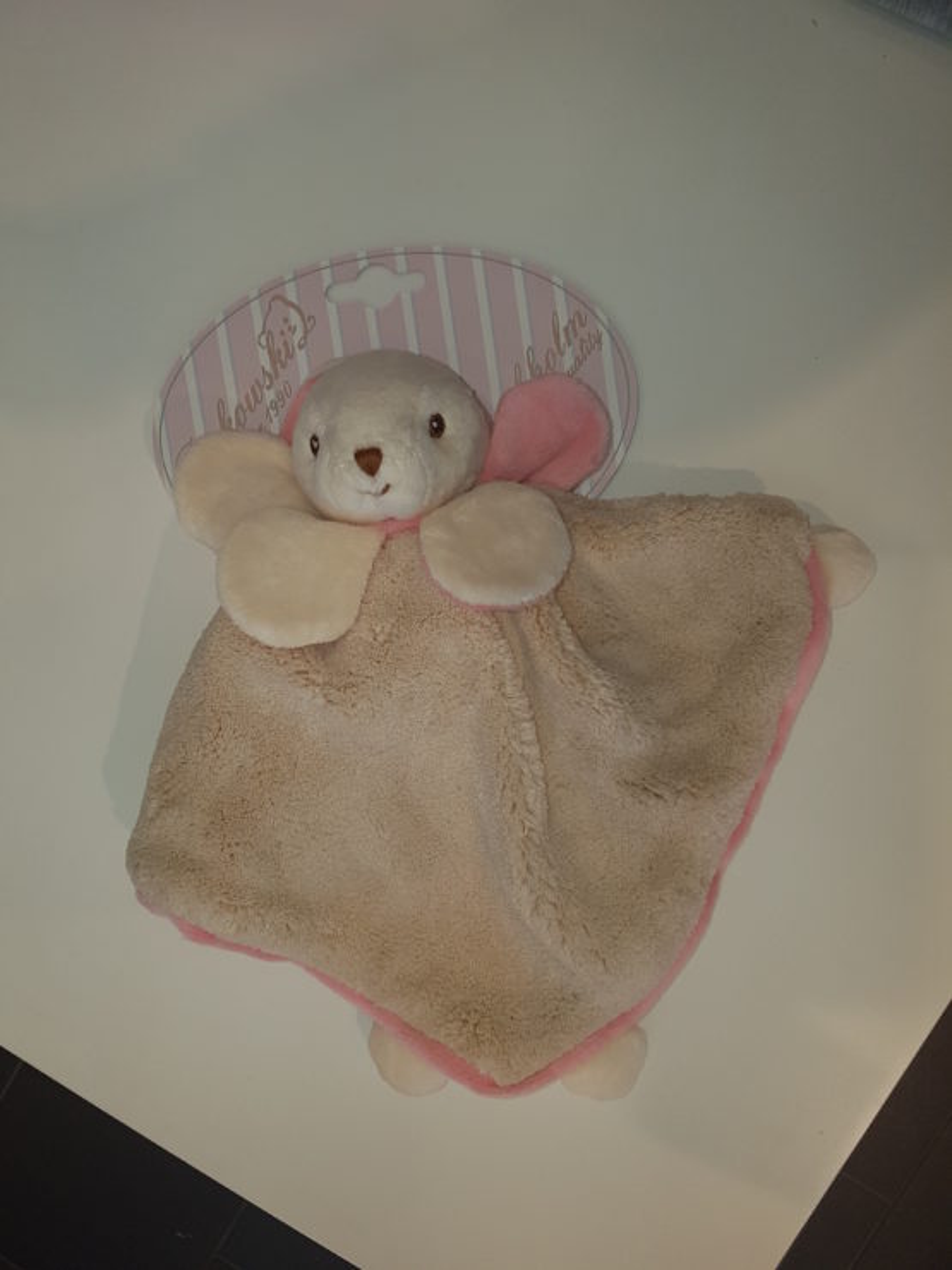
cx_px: 476
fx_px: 953
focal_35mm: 26
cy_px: 635
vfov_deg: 67.3
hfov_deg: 53.1
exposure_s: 1/526
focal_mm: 4.2
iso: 50
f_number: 1.7
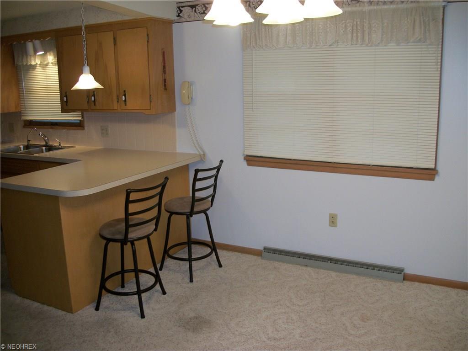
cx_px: 234
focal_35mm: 32
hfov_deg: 56.8
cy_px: 176
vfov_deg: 44.2
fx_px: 433
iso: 80
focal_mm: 5.7
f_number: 2.9
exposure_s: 1/30
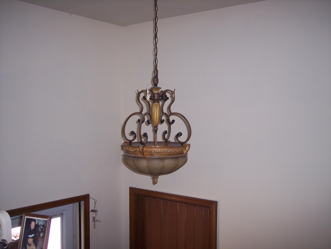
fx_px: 373
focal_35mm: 39
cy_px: 124
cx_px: 166
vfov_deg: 36.8
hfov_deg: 47.9
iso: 100
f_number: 2.8
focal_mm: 8
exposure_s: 1/60
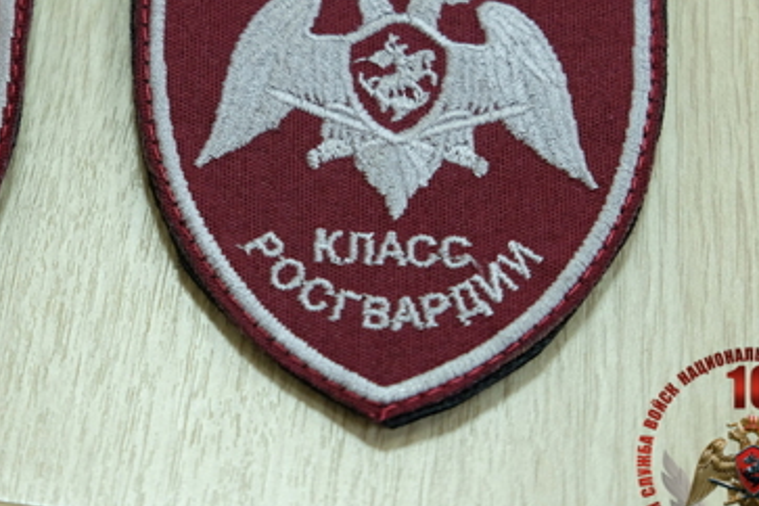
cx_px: 90
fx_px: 2572
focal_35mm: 122
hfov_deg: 16.6
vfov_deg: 11.2
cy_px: 61
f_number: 3.6
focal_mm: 39
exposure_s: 1/140
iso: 1250
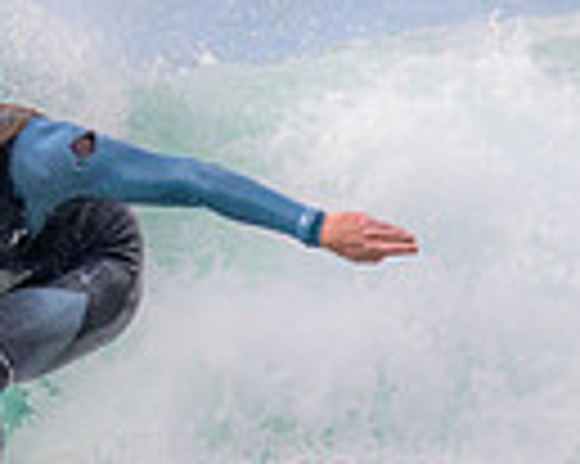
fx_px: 58440
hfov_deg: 0.6
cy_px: 384
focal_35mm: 3407
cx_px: -167
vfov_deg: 0.5
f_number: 11
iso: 1800
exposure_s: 1/2000
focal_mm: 660
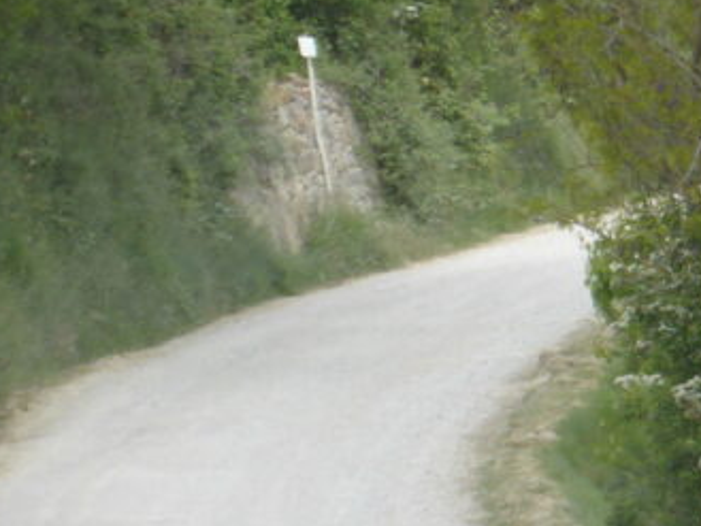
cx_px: 1008
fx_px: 17969
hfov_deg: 2.2
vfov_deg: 1.7
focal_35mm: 887
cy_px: 373
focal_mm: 47.3
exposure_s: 1/320
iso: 100
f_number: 5.8
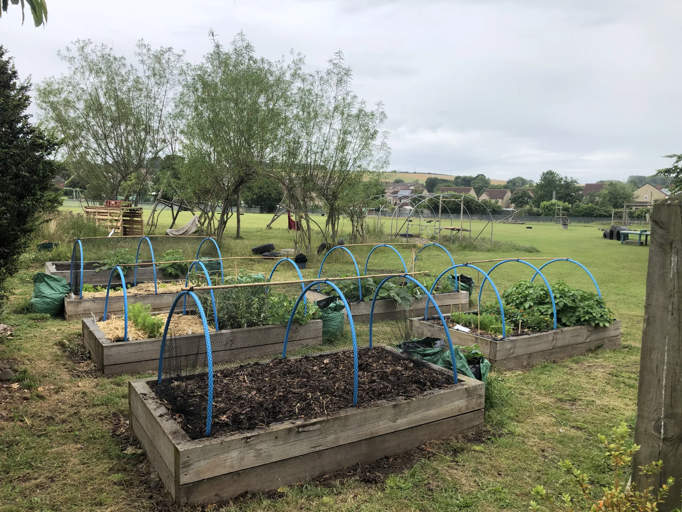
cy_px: 256
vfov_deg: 49.7
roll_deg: -0.6
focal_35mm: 28
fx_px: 552
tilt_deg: -4.8
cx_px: 341
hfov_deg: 63.4
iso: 20
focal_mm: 3.99
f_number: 1.8
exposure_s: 1/1021
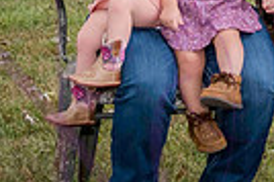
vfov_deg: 8.2
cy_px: -60
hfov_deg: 12.3
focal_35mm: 165
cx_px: 264
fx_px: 1254
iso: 400
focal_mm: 38
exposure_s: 1/640
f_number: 4.2
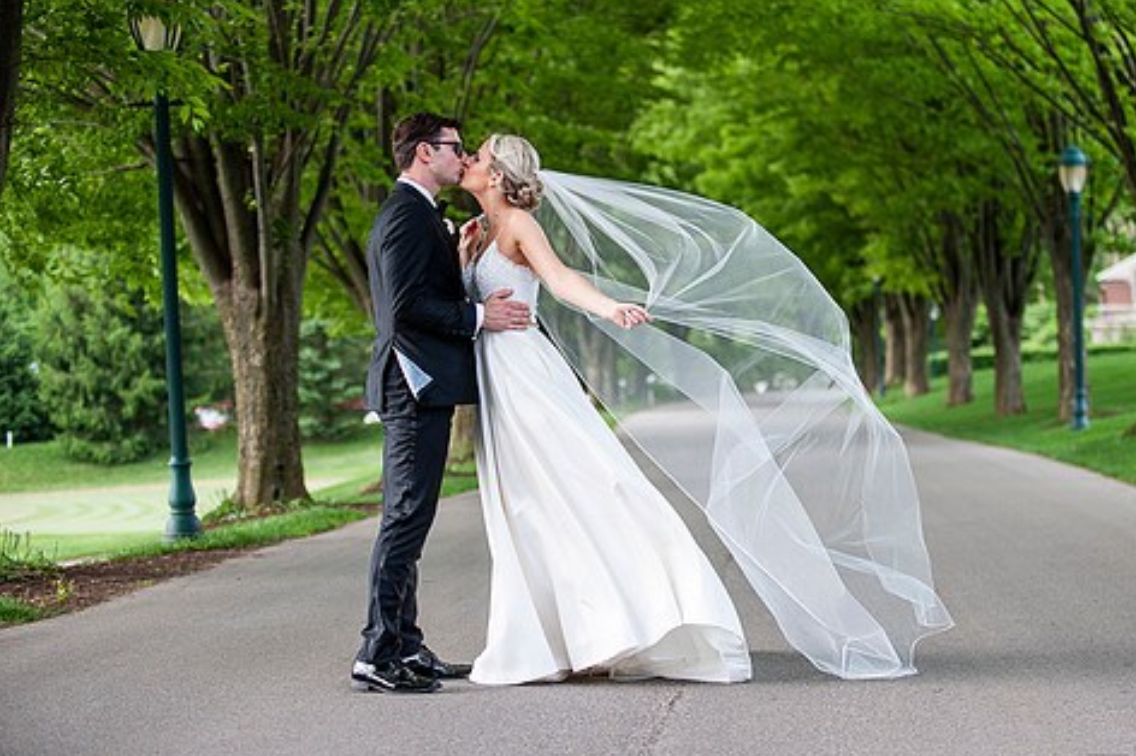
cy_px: 347
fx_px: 2712
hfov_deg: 23.6
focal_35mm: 86
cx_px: 659
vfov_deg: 15.9
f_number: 2.8
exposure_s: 1/1250
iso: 640
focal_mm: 70
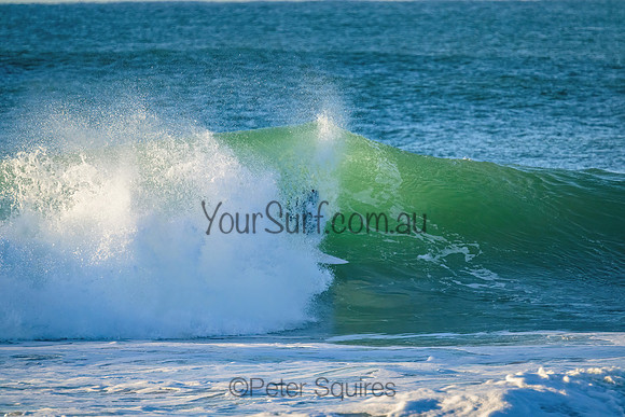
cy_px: 208
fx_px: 10940
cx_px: 312
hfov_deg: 3.3
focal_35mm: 630
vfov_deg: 2.2
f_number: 11
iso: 2500
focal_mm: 630
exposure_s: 1/1600
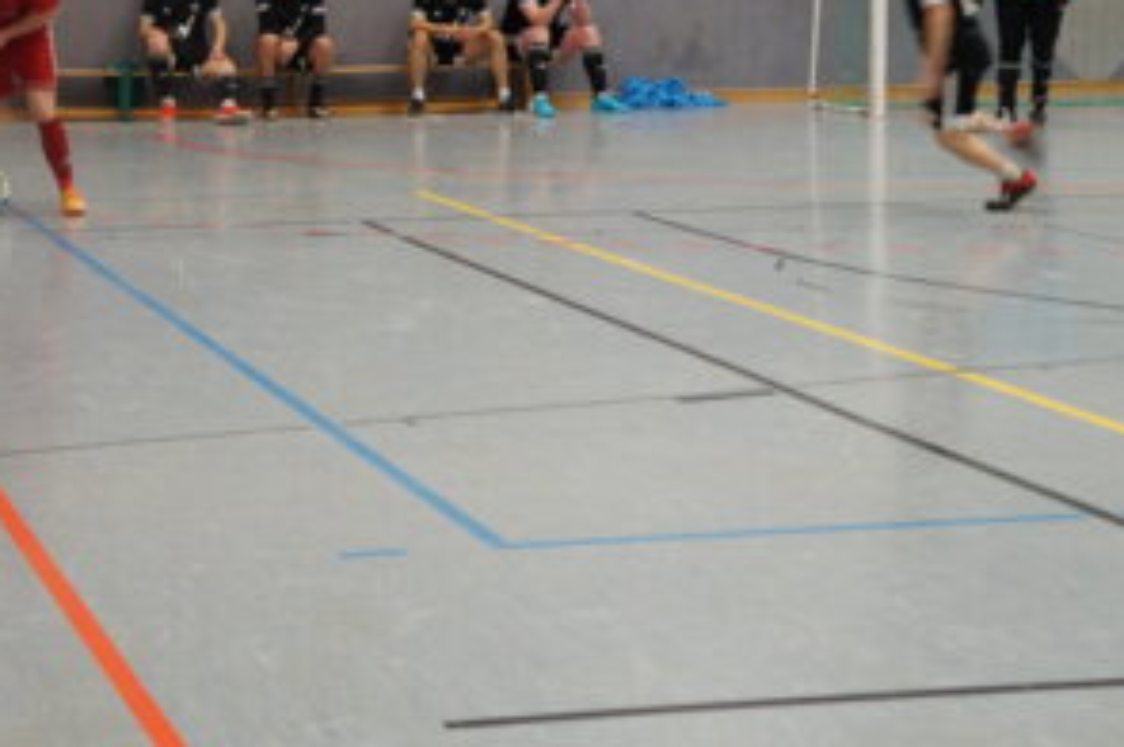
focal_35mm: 104
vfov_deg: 13.2
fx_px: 3233
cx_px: 438
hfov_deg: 19.7
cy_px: 248
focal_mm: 51
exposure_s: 1/80
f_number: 5
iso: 1250
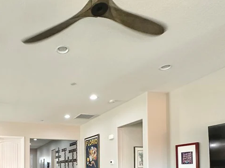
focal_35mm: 30
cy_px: 165
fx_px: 195
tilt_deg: +1.1
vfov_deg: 41.2
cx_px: 51
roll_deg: +0.2
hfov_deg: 56.4
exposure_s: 1/120
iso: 250
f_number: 2.2
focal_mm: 2.22
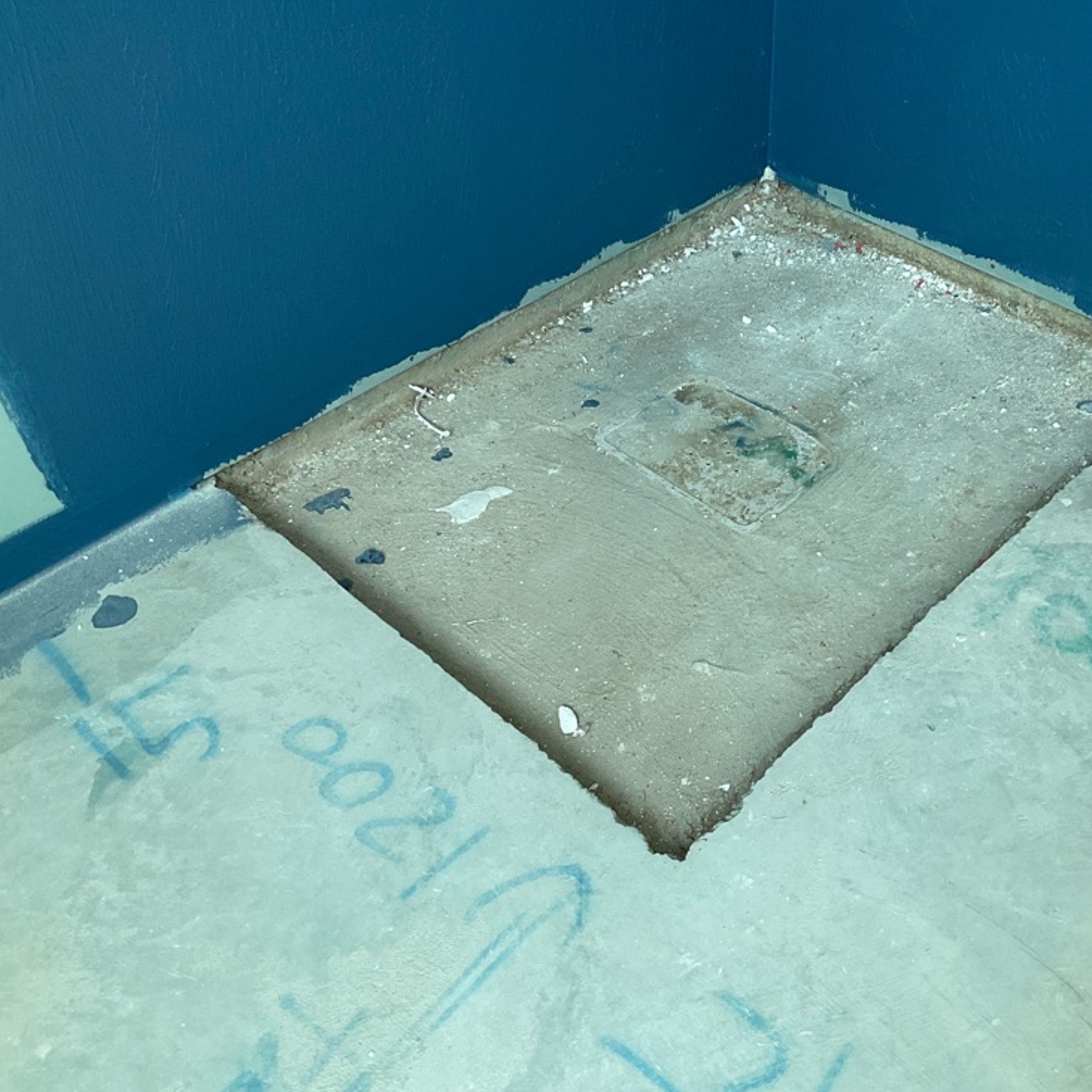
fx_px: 1249
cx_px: 732
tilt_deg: -44.5
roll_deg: +0.5
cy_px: 536
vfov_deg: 47.2
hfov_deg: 46.4
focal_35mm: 35
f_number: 1.8
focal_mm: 3
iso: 50
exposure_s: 1/60
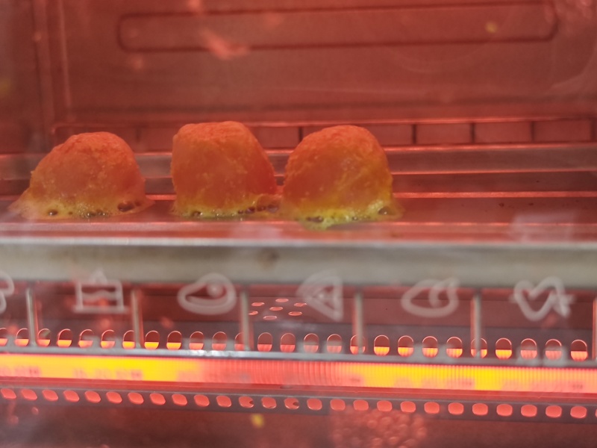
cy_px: 224
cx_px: 298
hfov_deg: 37.5
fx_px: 880
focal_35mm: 51
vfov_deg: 28.6
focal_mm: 8.7
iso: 1250
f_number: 1.9
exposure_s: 1/25
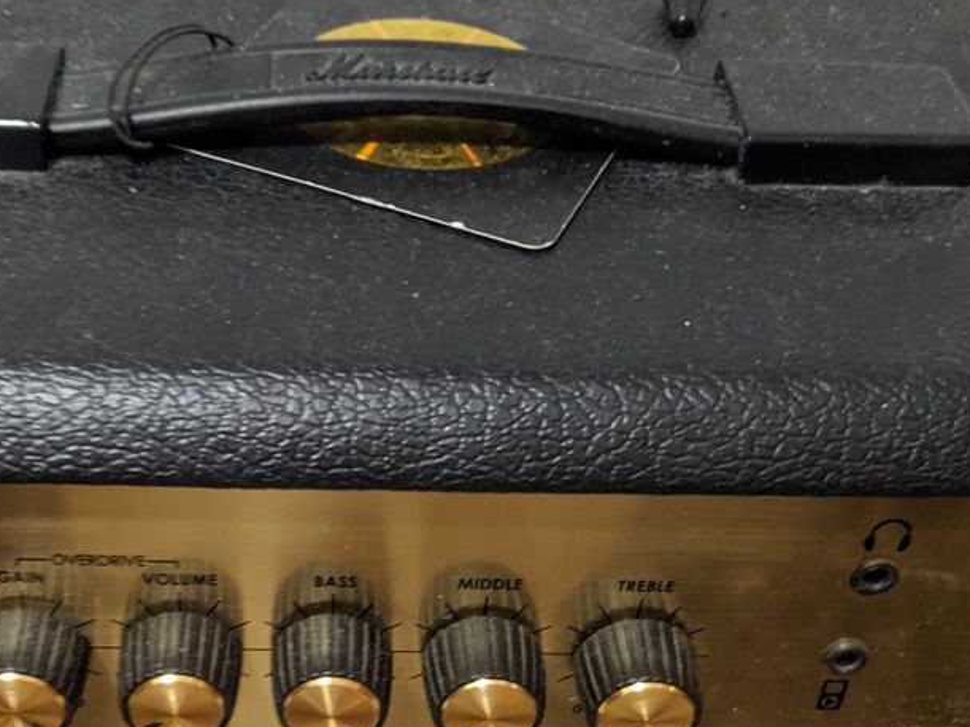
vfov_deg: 27.1
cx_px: 335
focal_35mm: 53
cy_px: 556
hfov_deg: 35.9
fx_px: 1485
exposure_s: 1/16.7
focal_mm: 4.44
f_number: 1.8
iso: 1069
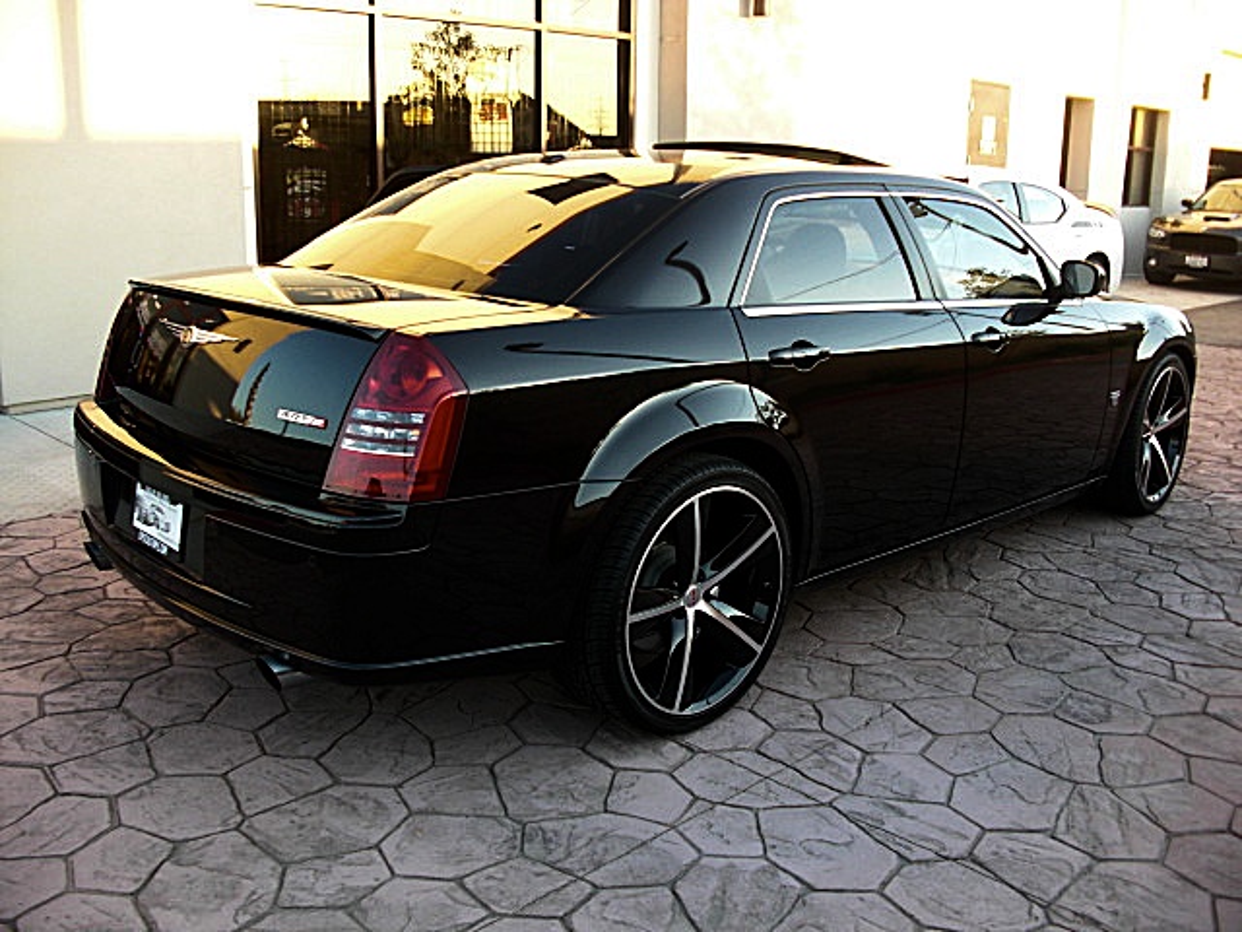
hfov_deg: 51.4
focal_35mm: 36
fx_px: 1292
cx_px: 621
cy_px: 466
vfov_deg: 39.7
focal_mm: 6.3
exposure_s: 1/60
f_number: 2.8
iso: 100
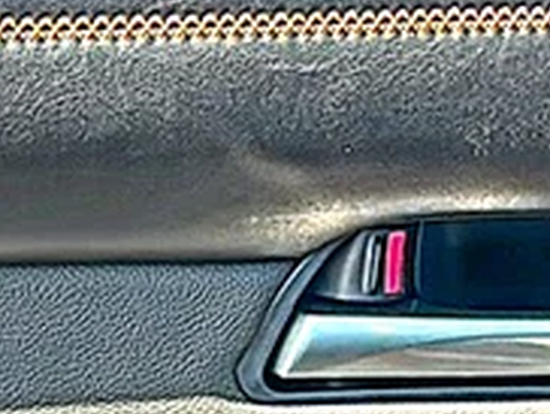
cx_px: 438
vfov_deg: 8.7
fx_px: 2689
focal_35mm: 169
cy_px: 440
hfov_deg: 11.6
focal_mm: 6.86
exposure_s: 1/272
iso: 80
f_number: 1.78
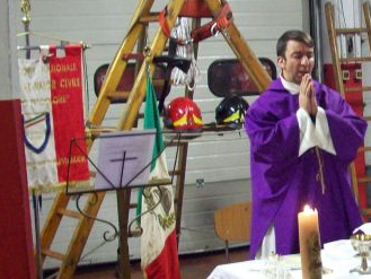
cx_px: 395
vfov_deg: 16.4
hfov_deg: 20.8
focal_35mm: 90
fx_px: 965
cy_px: 178
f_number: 2.8
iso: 191
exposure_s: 1/8
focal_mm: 6.2
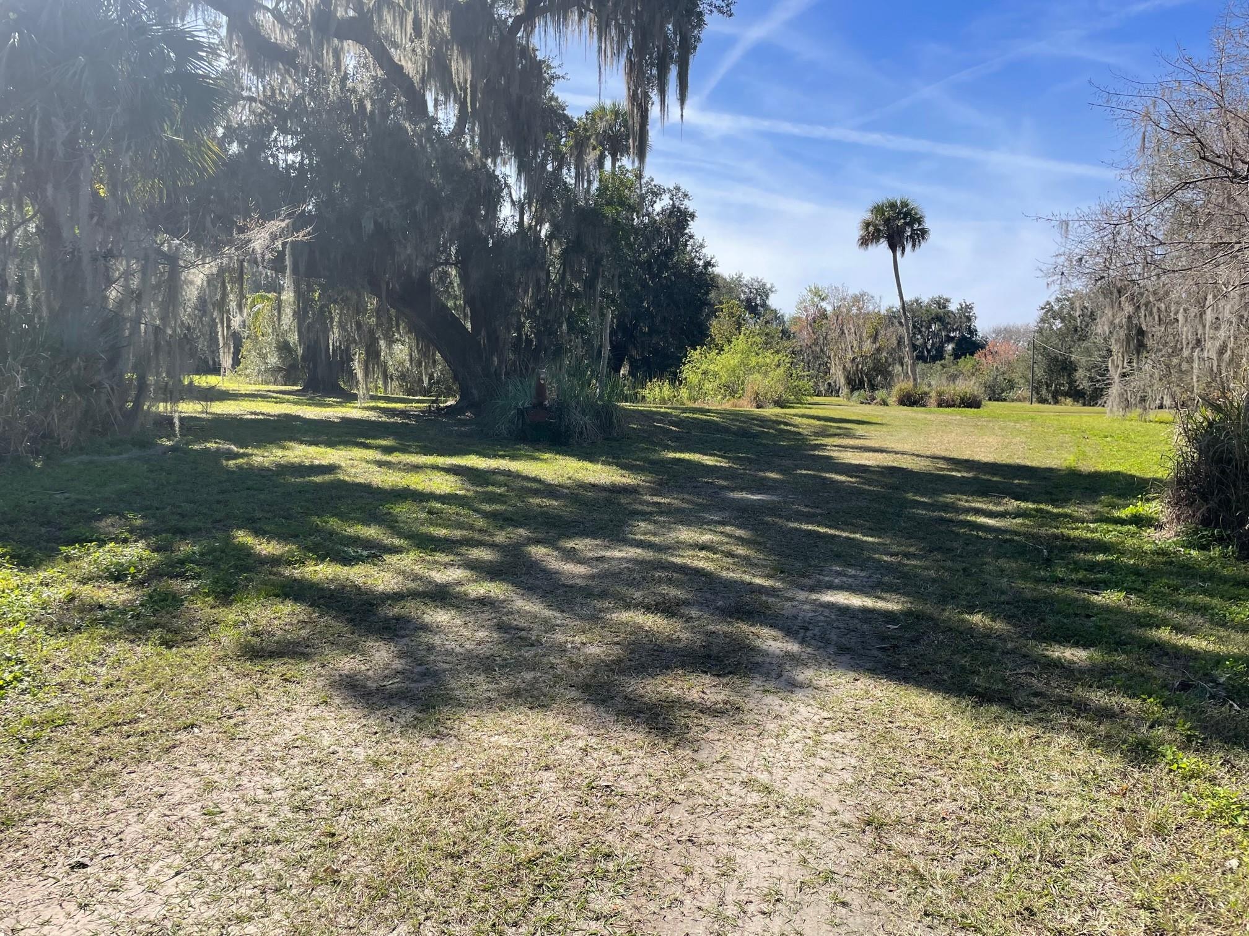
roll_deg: -2.1
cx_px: 624
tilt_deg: -4.4
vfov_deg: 53.1
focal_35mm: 26
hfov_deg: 67.3
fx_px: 938
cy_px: 468
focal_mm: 4.2
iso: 32
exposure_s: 1/2304
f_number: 1.6
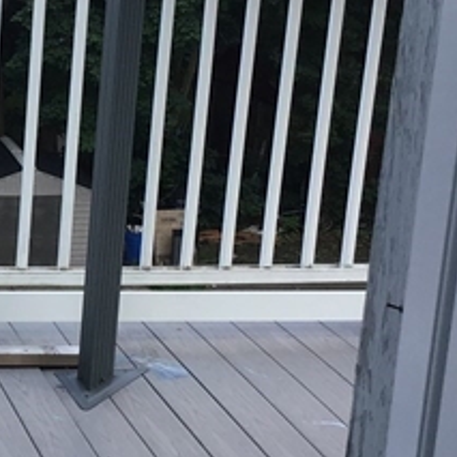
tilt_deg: -15.3
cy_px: 172
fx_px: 1479
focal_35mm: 99
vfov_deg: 17.5
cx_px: -107
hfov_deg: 16.7
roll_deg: -1.9
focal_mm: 3.3
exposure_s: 1/377
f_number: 2.4
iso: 25
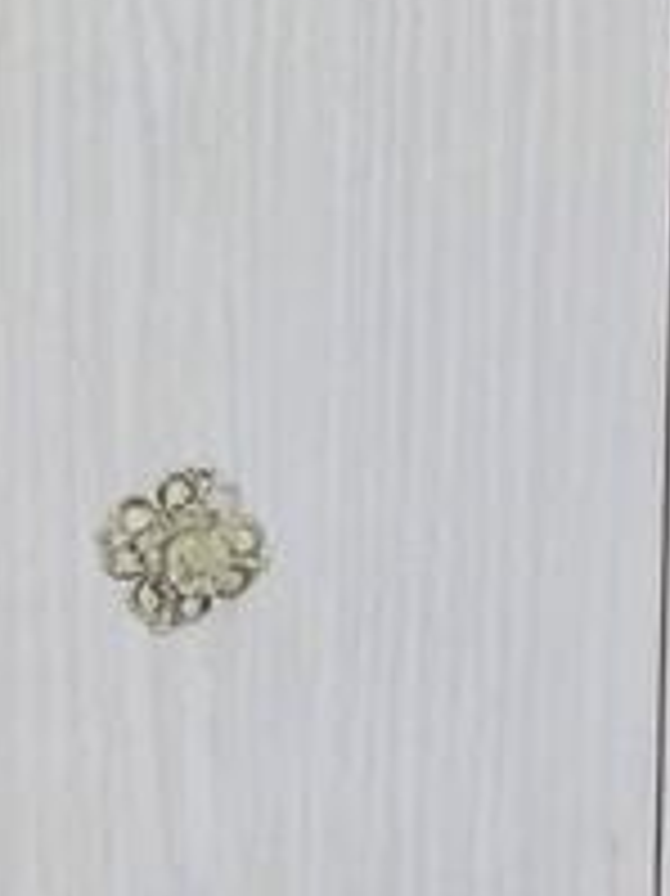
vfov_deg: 11.5
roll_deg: +2.2
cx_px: -890
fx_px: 4056
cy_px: -828
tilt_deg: -8.7
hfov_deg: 8.7
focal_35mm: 157
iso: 80
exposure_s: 1/120
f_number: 1.6
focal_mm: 4.2
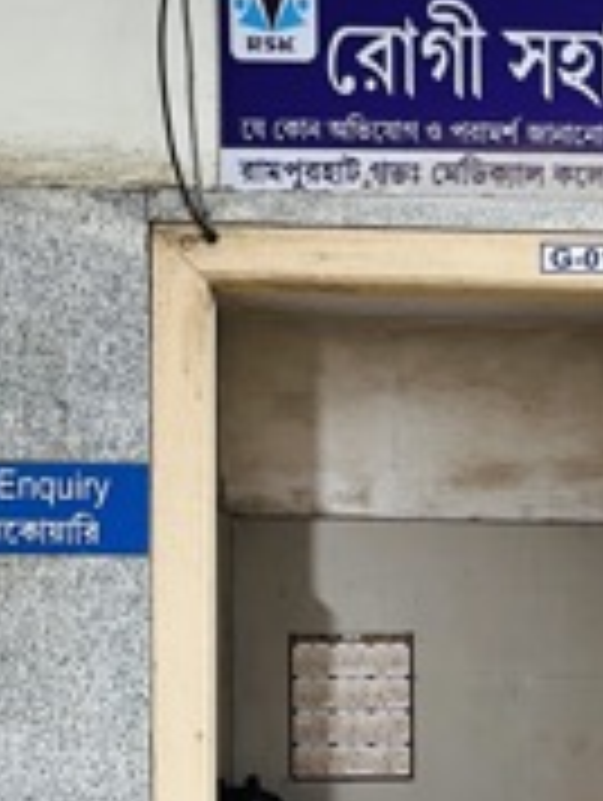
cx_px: 590
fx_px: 1622
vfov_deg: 26.9
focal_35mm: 70
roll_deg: +0.8
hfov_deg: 20.5
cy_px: 706
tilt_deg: -2.3
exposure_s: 1/50
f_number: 1.6
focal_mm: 5.1
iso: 160
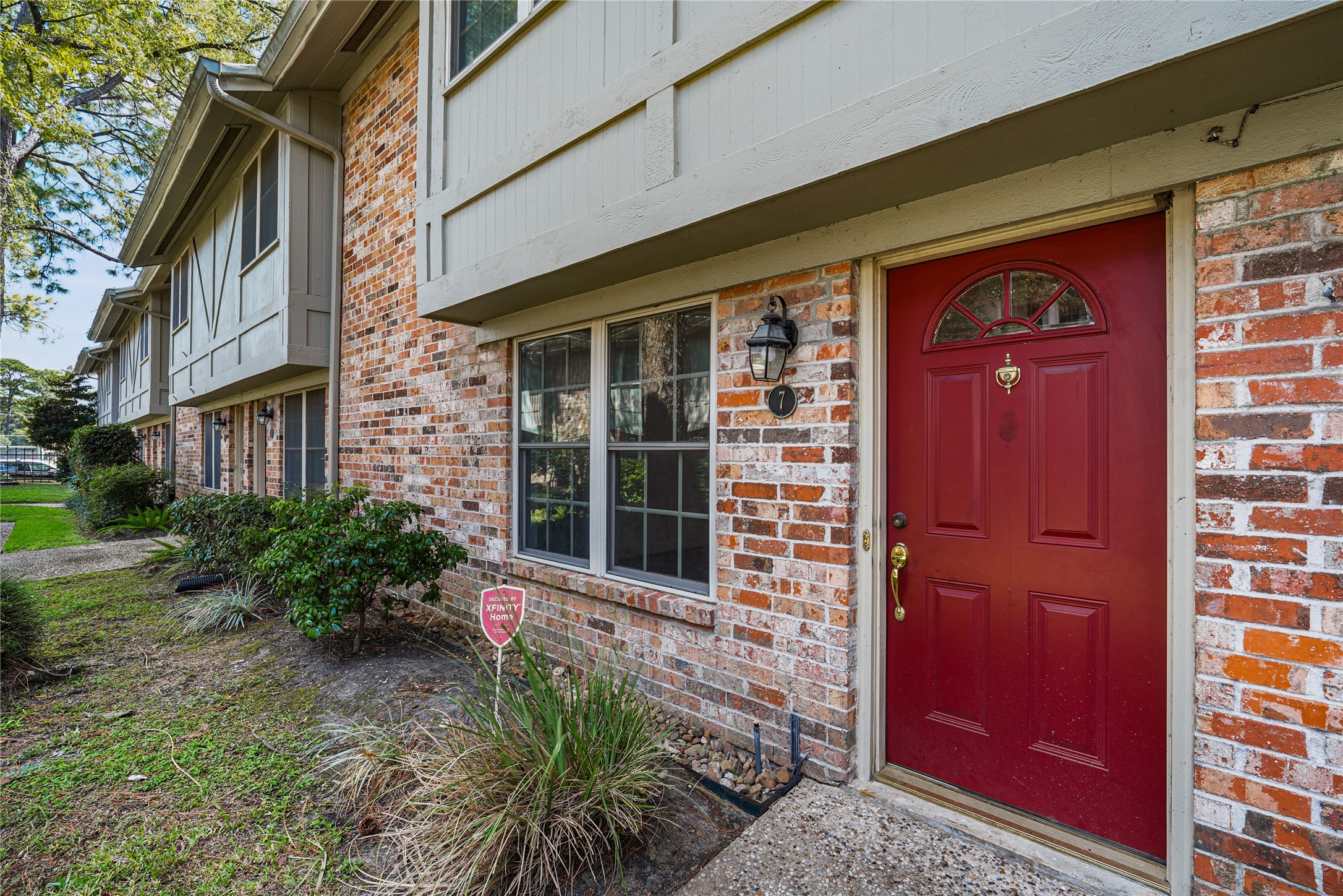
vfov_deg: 73.7
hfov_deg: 96.7
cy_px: 448
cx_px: 672
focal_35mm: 16
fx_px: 597
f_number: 8
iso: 100
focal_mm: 16
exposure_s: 1/2
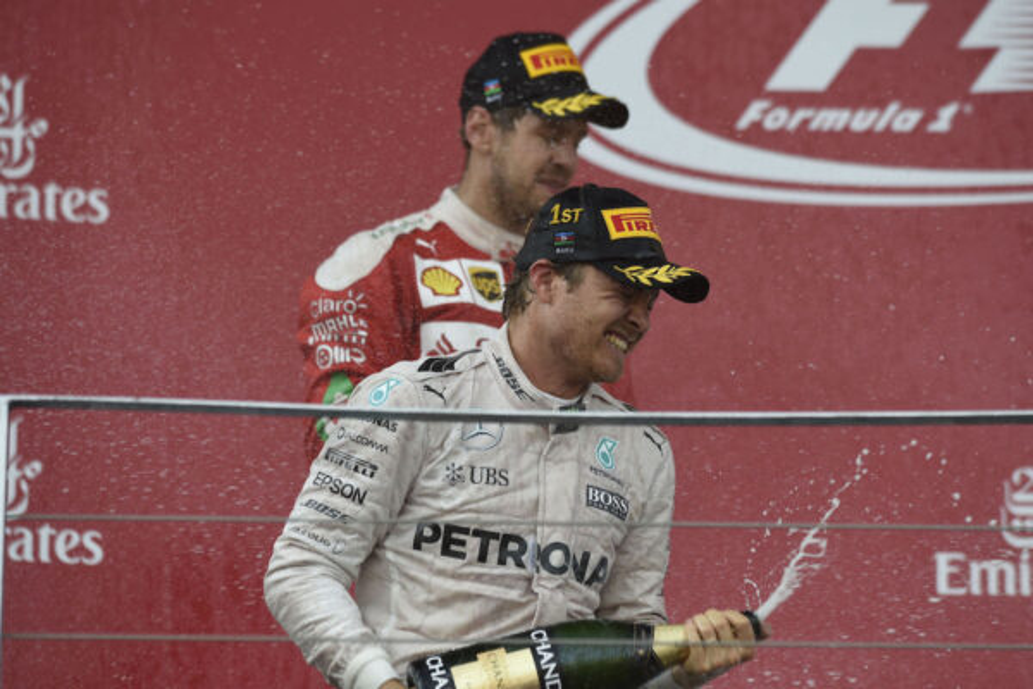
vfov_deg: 3.4
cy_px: 344
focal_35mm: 400
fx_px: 11477
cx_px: 516
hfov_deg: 5.2
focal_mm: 400
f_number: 5.6
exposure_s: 1/640
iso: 1250
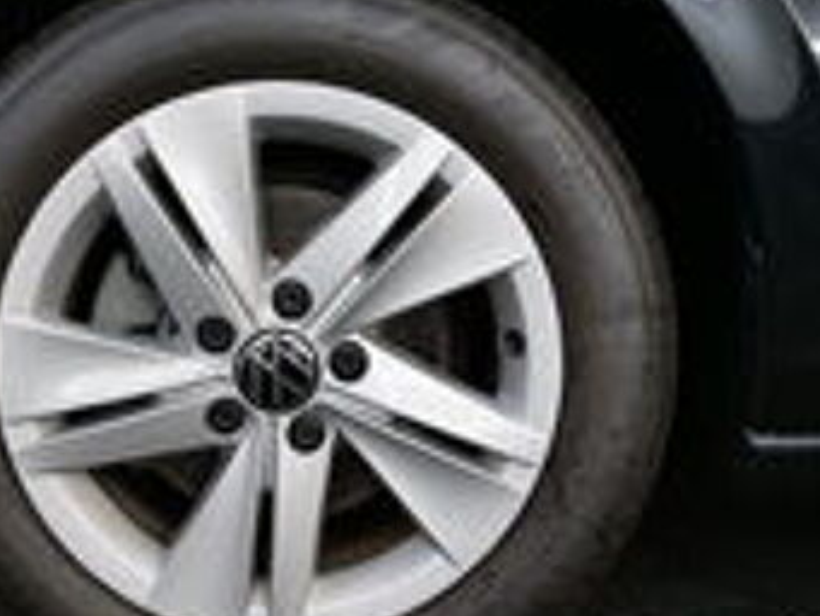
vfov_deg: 32.2
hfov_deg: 41.7
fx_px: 1066
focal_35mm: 45
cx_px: 296
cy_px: 346
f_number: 3
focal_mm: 16
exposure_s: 1/60
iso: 640
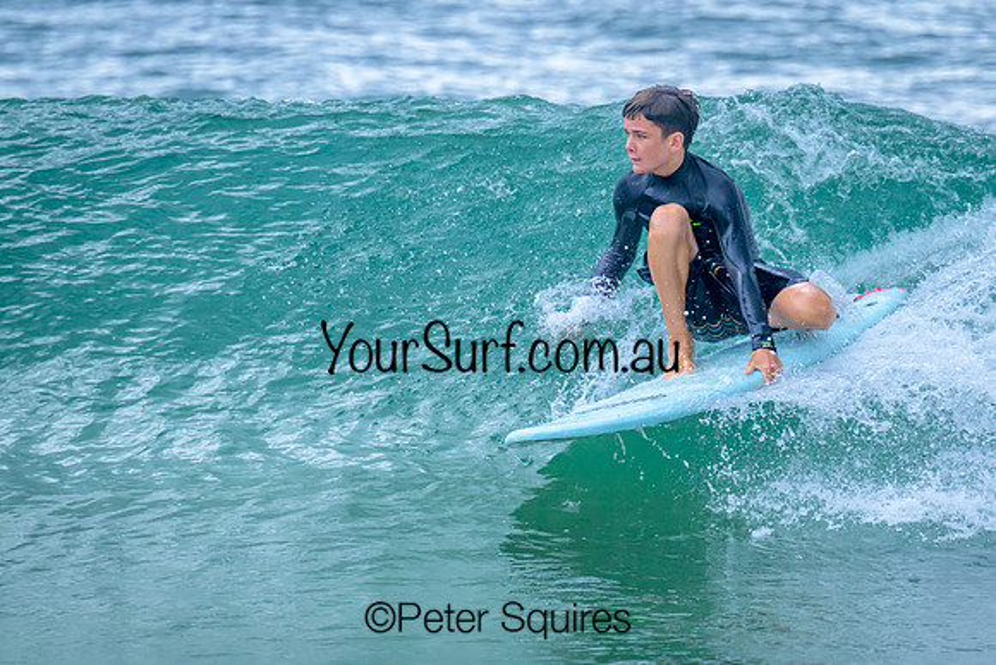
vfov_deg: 1.9
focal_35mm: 726
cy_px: 282
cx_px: 569
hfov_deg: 2.8
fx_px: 20100
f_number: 8
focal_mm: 530
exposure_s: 1/2000
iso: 1800
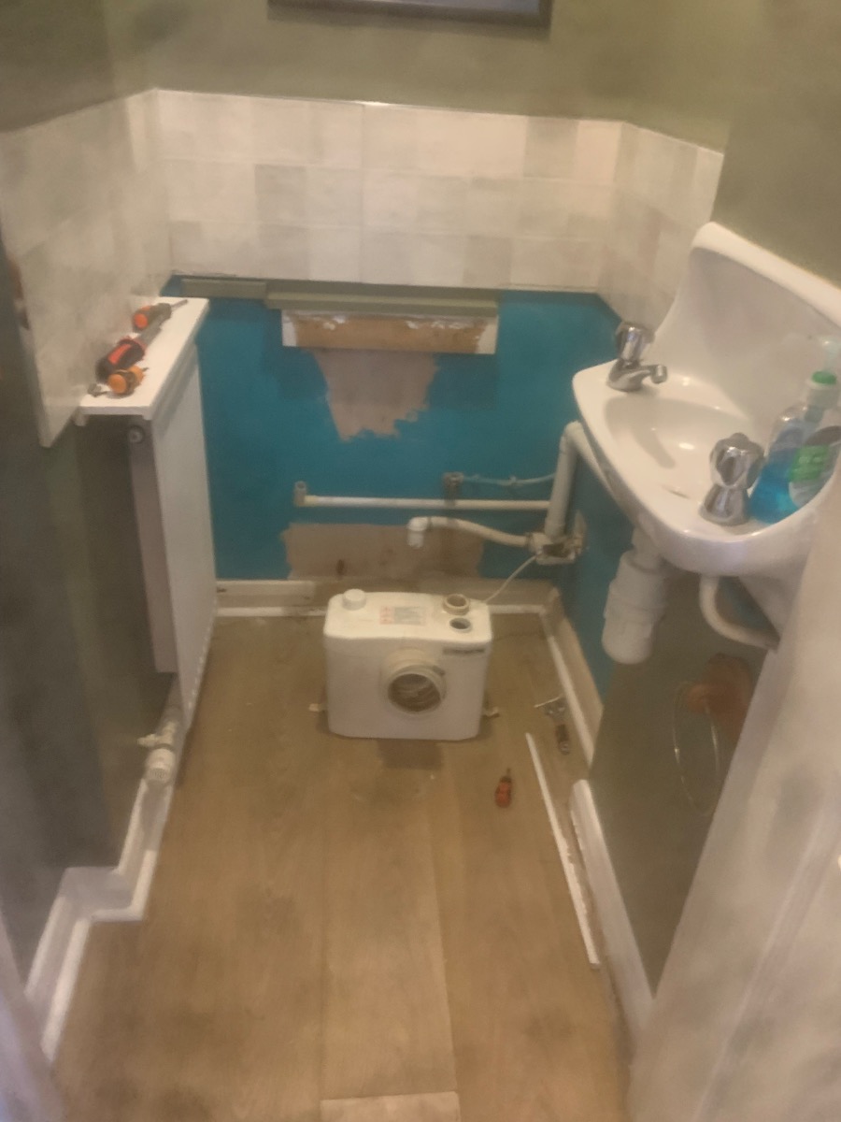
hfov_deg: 53.1
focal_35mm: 26
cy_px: 561
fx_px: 842
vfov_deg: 67.3
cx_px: 420
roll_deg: -1.3
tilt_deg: -30.6
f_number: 1.8
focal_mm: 4.25
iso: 400
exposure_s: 1/25
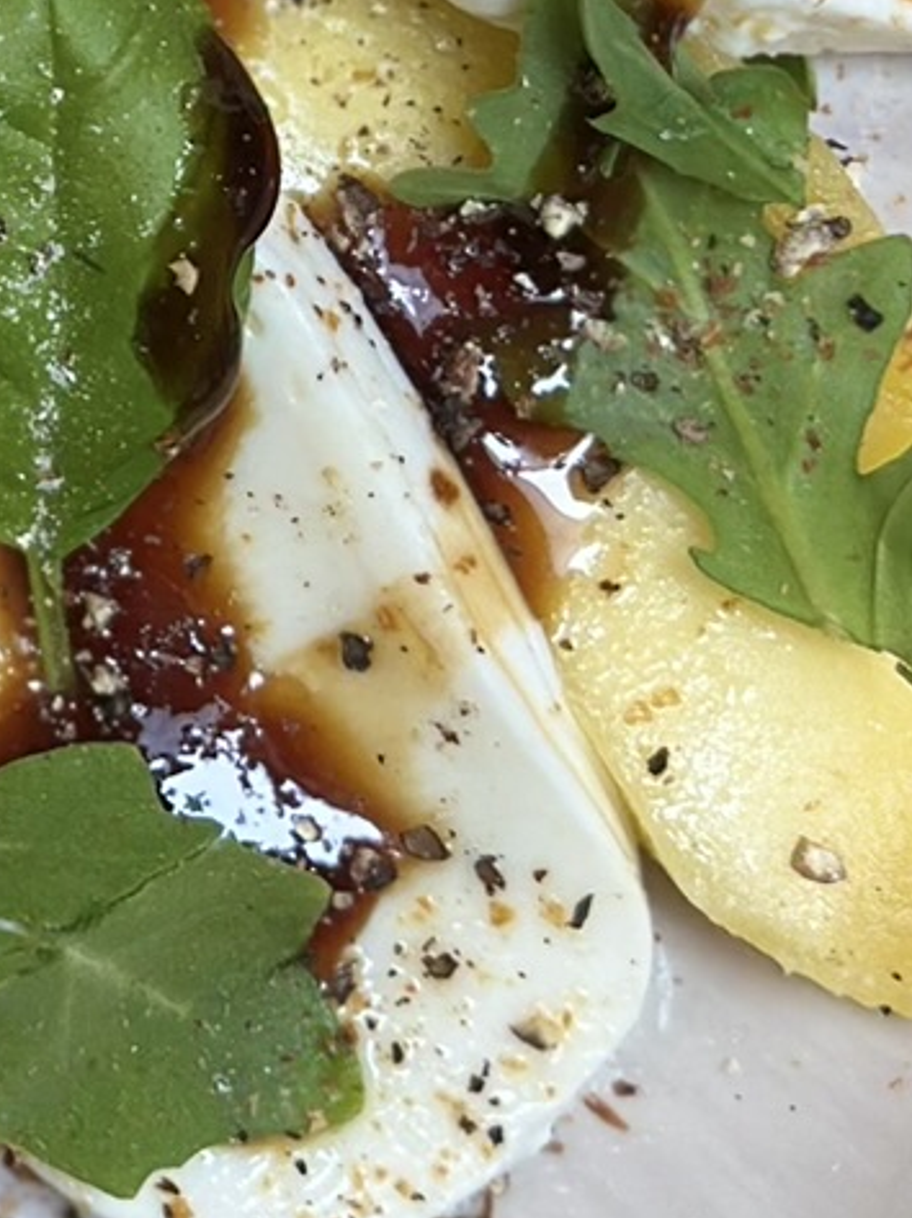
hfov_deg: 6.9
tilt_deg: -85.5
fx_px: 7317
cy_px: -464
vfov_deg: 9.3
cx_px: -1023
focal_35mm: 208
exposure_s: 1/100
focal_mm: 6.86
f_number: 1.78
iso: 64
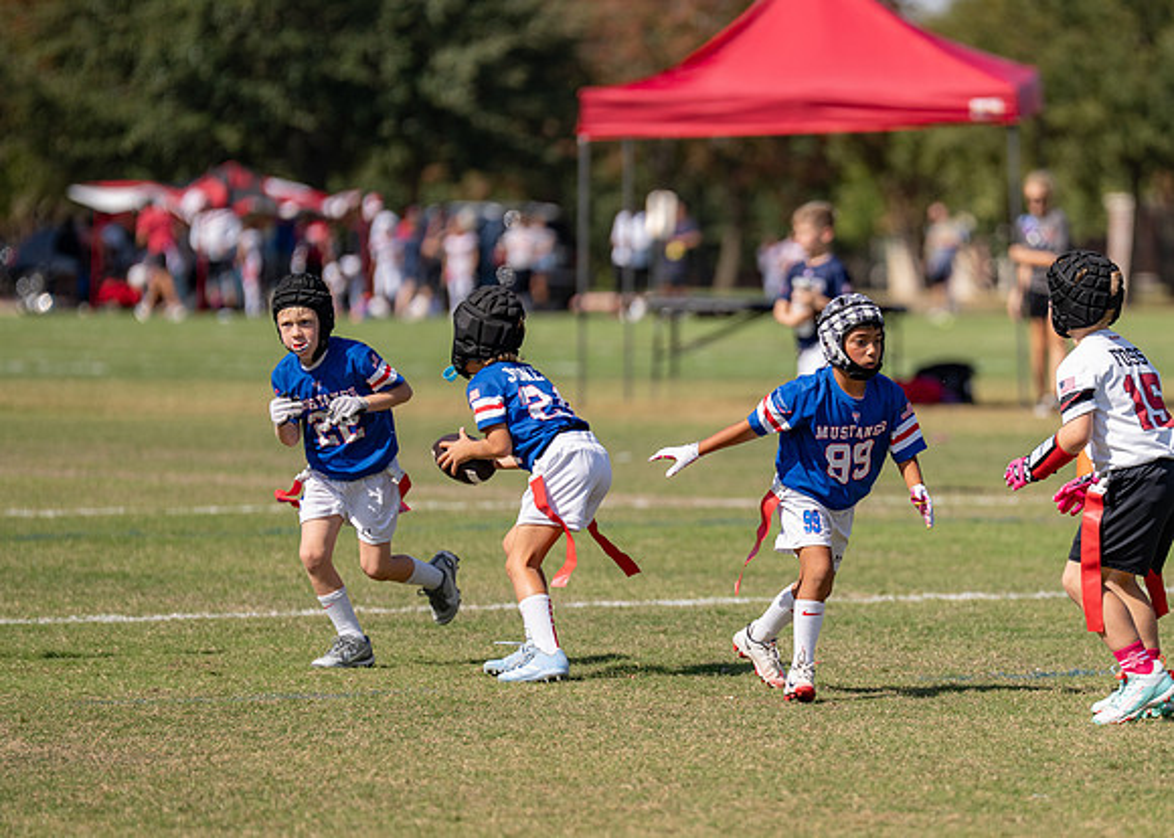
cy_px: 489
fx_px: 9897
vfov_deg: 4.8
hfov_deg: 6.8
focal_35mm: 297
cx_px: 810
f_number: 2.8
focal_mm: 200
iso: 100
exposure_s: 1/2000
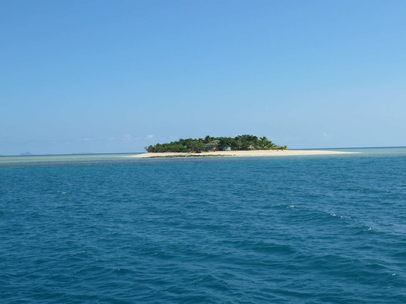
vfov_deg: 30.3
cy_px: 152
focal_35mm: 48
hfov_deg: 39.7
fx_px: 563
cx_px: 203
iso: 80
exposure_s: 1/400
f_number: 5
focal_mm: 7.9
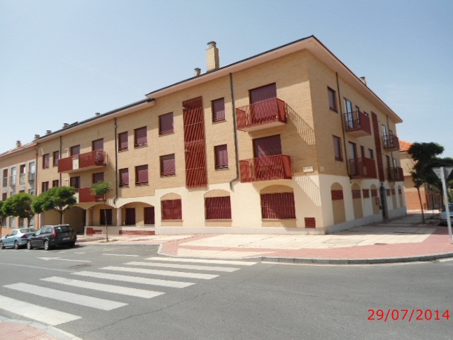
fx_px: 340
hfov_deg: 67.3
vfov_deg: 53.1
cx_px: 226
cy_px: 170
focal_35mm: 26
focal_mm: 4.7
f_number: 8
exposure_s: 1/160
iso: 80
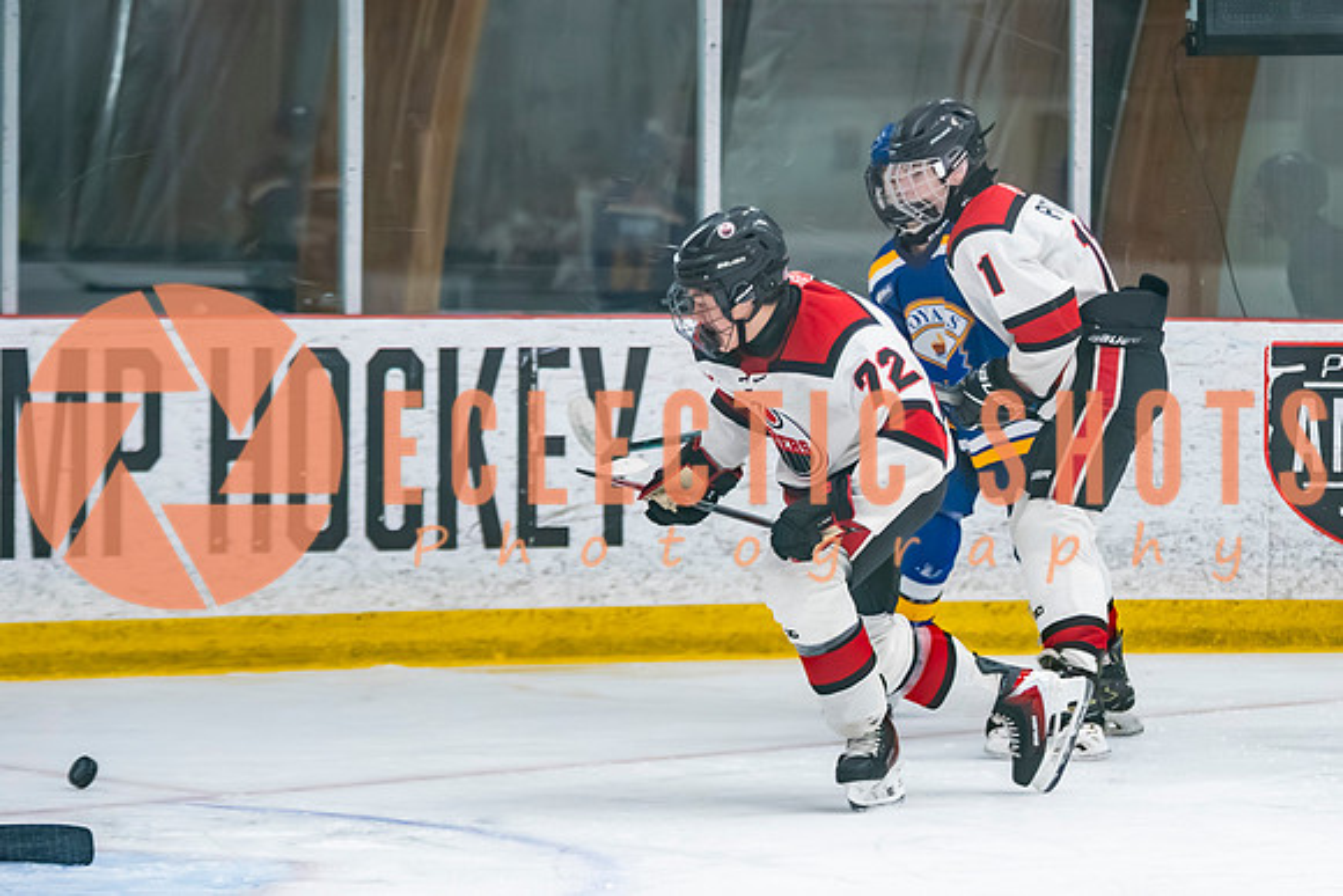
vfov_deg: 5.8
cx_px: 991
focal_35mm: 235
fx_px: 8782
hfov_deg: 8.7
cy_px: 457
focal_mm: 130
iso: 2500
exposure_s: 1/640
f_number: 2.8
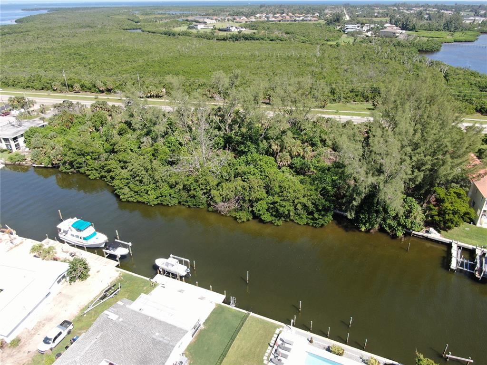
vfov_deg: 56.8
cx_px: 244
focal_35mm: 24
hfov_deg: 71.6
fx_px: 338
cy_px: 182
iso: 100
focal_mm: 4.39
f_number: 2.8
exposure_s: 1/640
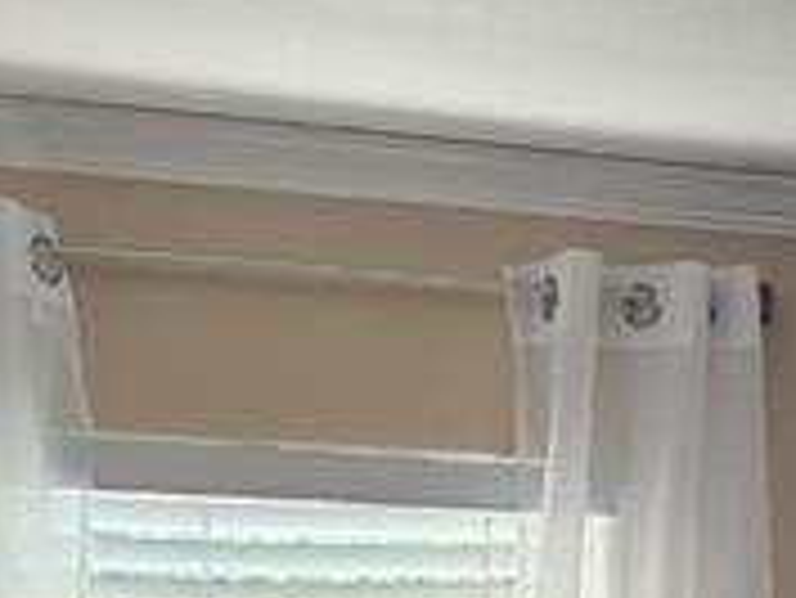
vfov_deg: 11.0
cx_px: 1574
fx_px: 3060
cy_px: 695
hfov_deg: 13.0
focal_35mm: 133
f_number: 1.8
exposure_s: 1/120
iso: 100
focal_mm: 5.4
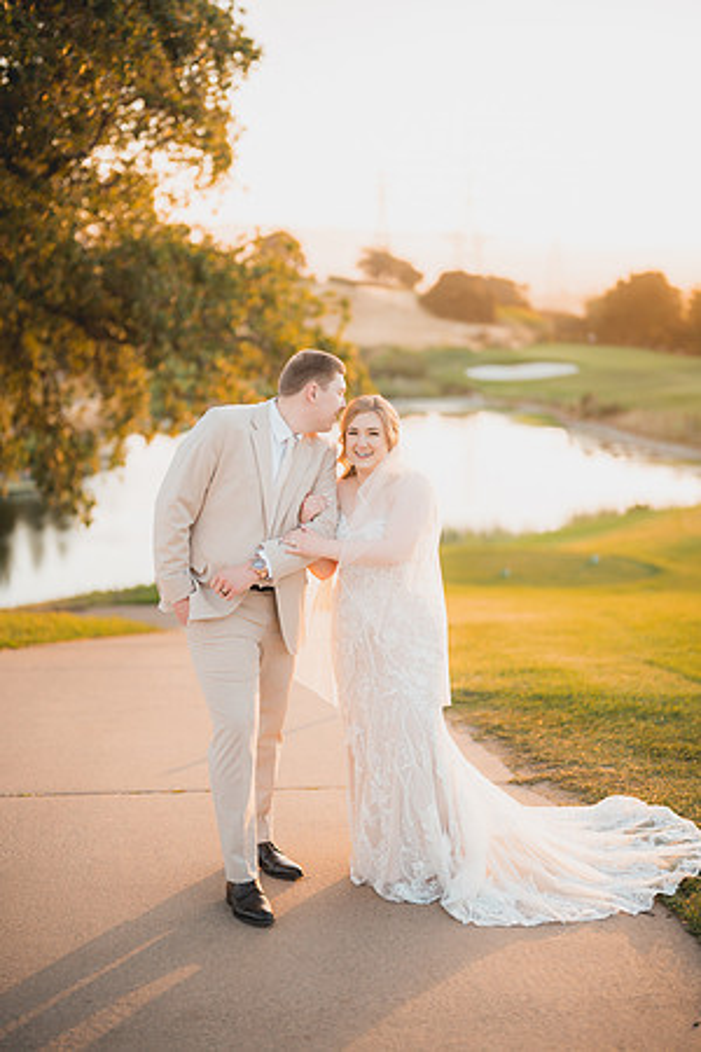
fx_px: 1460
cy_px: 526
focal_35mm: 50
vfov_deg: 39.6
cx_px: 350
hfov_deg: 27.0
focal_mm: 50
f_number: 1.2
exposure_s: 1/500
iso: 125
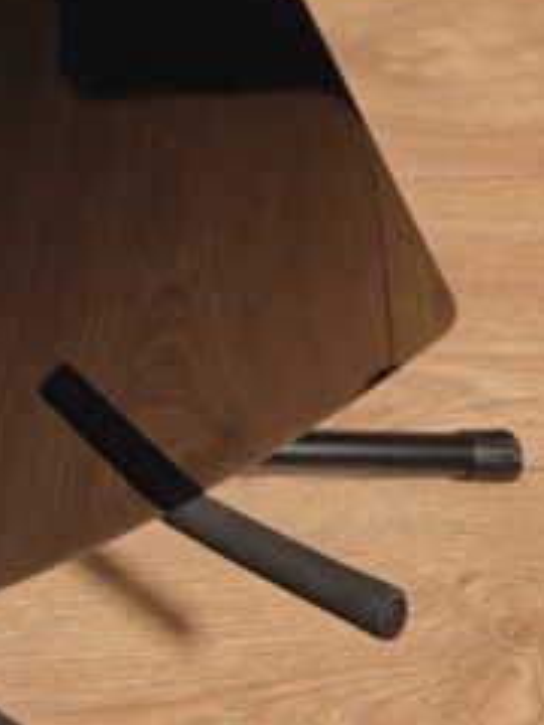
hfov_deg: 18.8
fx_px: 1509
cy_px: -72
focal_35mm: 72
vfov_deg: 25.1
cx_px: -183
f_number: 1.6
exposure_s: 1/100
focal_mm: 6.06
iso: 640
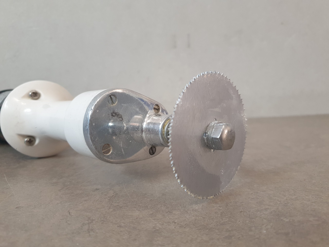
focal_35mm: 26
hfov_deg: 67.3
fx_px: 247
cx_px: 164
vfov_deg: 53.1
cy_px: 124
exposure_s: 1/50
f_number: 1.5
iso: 160
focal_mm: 4.3
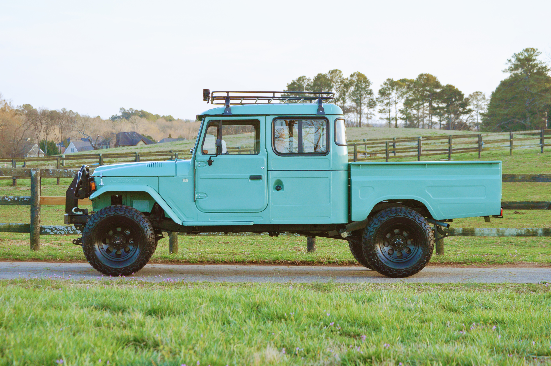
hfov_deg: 24.6
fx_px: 1262
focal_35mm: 82
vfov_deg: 16.5
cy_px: 183
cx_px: 276
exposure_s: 1/125
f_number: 5.6
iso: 180
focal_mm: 55
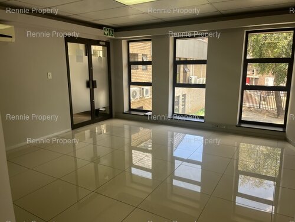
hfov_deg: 67.3
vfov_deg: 53.1
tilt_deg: -12.4
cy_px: 111
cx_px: 148
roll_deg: +0.0
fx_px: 222
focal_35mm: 26
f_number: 1.6
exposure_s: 1/100
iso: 40
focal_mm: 5.1
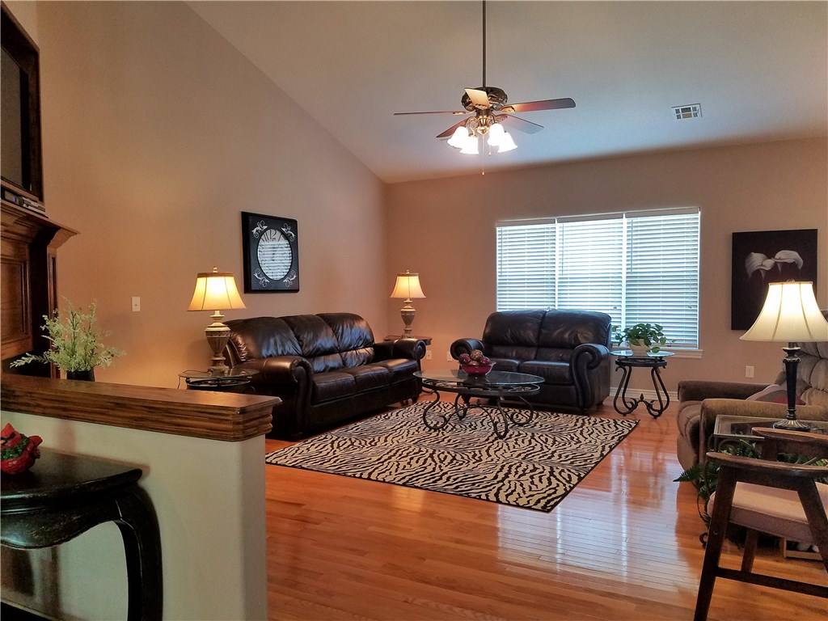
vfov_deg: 53.1
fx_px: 622
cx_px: 414
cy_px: 310
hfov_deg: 67.3
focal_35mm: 26
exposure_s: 1/60
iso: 160
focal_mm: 4.2
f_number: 1.7
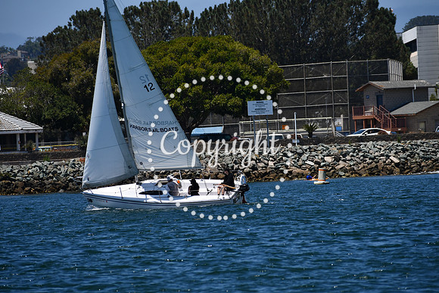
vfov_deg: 4.2
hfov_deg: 6.2
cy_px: 146
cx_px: 220
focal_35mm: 330
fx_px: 4025
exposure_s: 1/1600
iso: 200
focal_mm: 220
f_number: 7.1
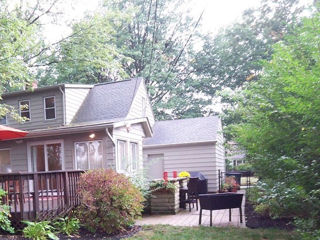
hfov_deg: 42.4
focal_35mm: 42
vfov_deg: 33.2
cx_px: 56
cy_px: 197
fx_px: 388
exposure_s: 1/30
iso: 125
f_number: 2.8
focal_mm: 3.8
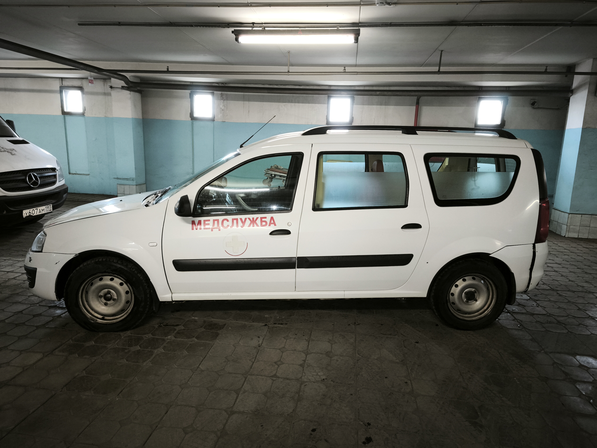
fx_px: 397
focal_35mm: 23
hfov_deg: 73.9
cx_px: 298
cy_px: 224
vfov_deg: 58.9
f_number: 1.7
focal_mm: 5.35
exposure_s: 1/50
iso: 1000
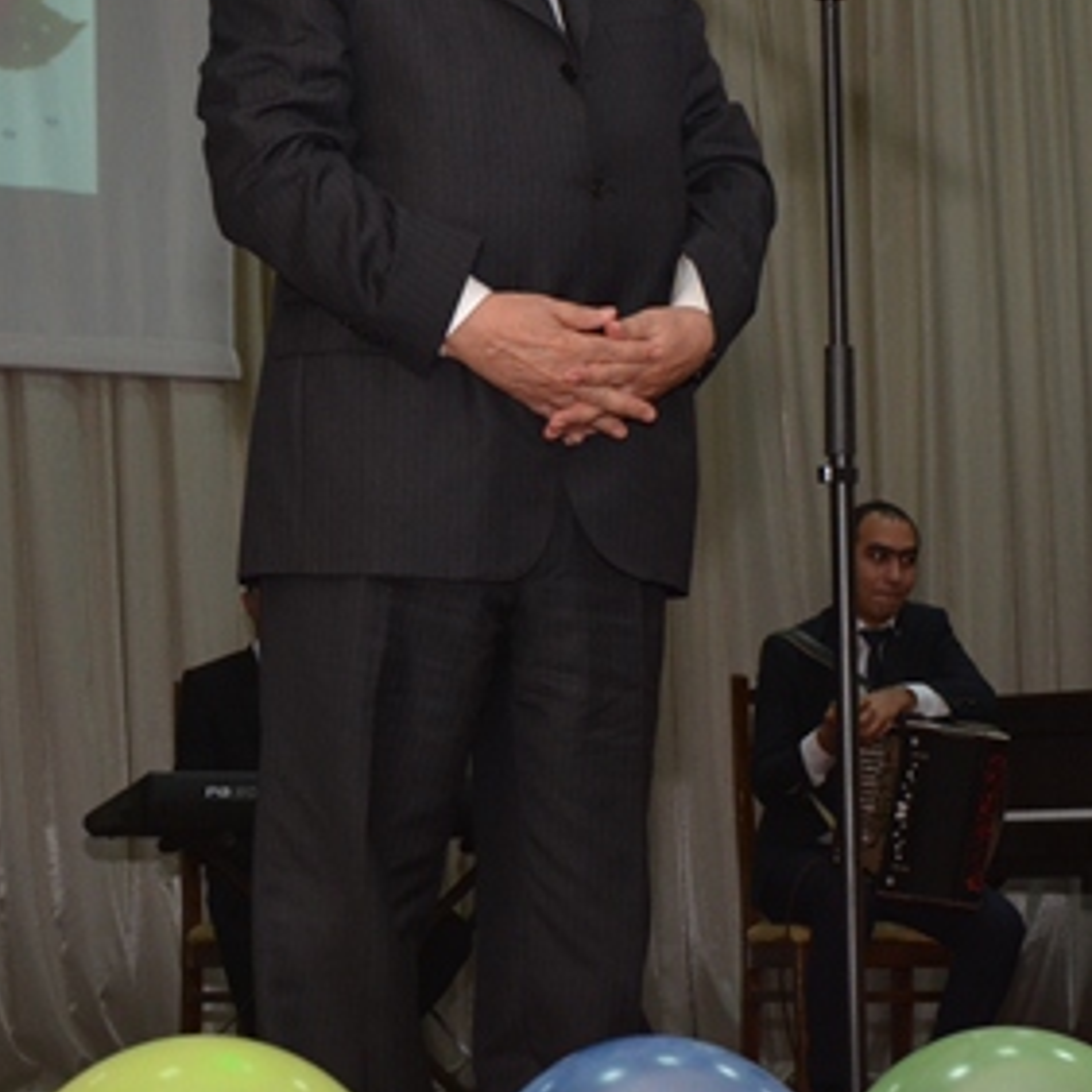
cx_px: 403
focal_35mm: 126
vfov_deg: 13.8
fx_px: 4504
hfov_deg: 13.8
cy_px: 221
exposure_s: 1/60
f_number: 6.3
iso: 640
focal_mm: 35
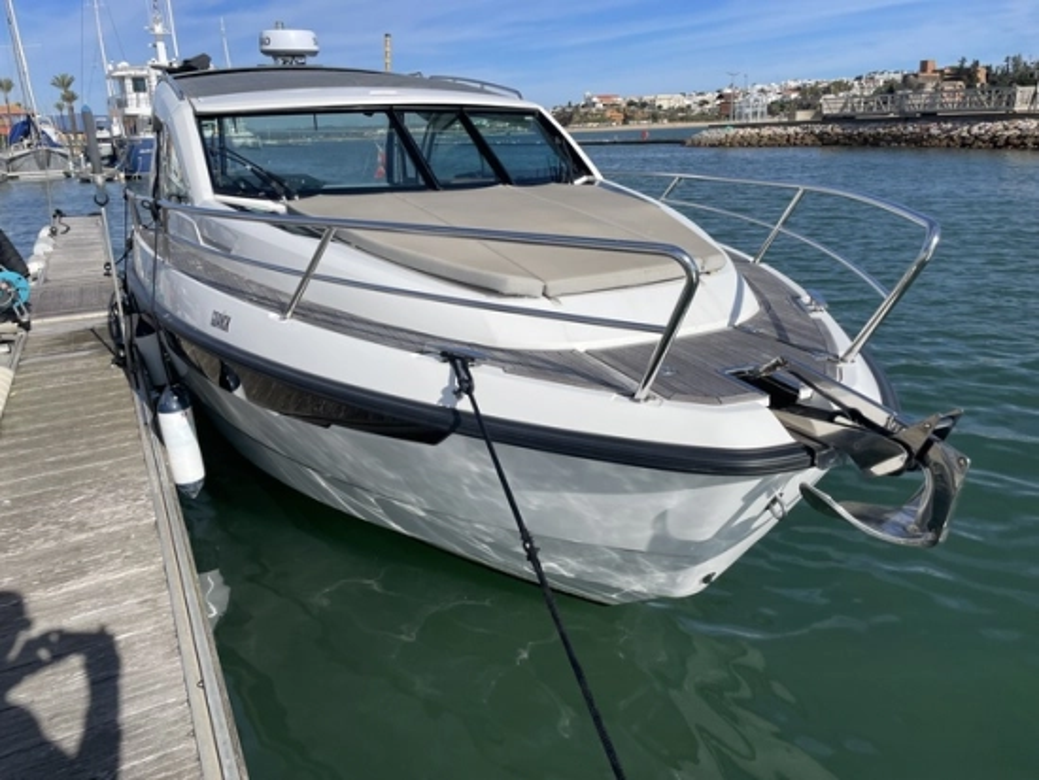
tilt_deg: -18.3
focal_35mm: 26
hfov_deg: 67.3
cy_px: 390
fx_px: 781
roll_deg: +3.6
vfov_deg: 53.1
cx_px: 520
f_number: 1.6
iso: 32
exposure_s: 1/6494
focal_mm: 4.2
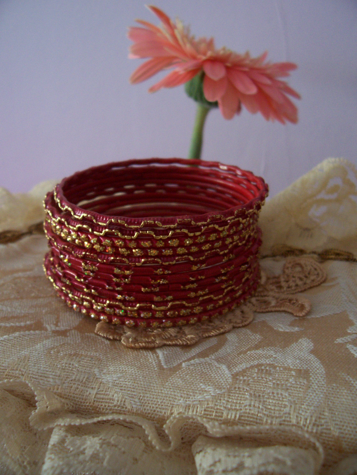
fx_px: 468
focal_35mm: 34
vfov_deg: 54.0
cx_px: 178
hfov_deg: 41.8
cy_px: 238
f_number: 2.7
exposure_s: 1/8
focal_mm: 5.6
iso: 160
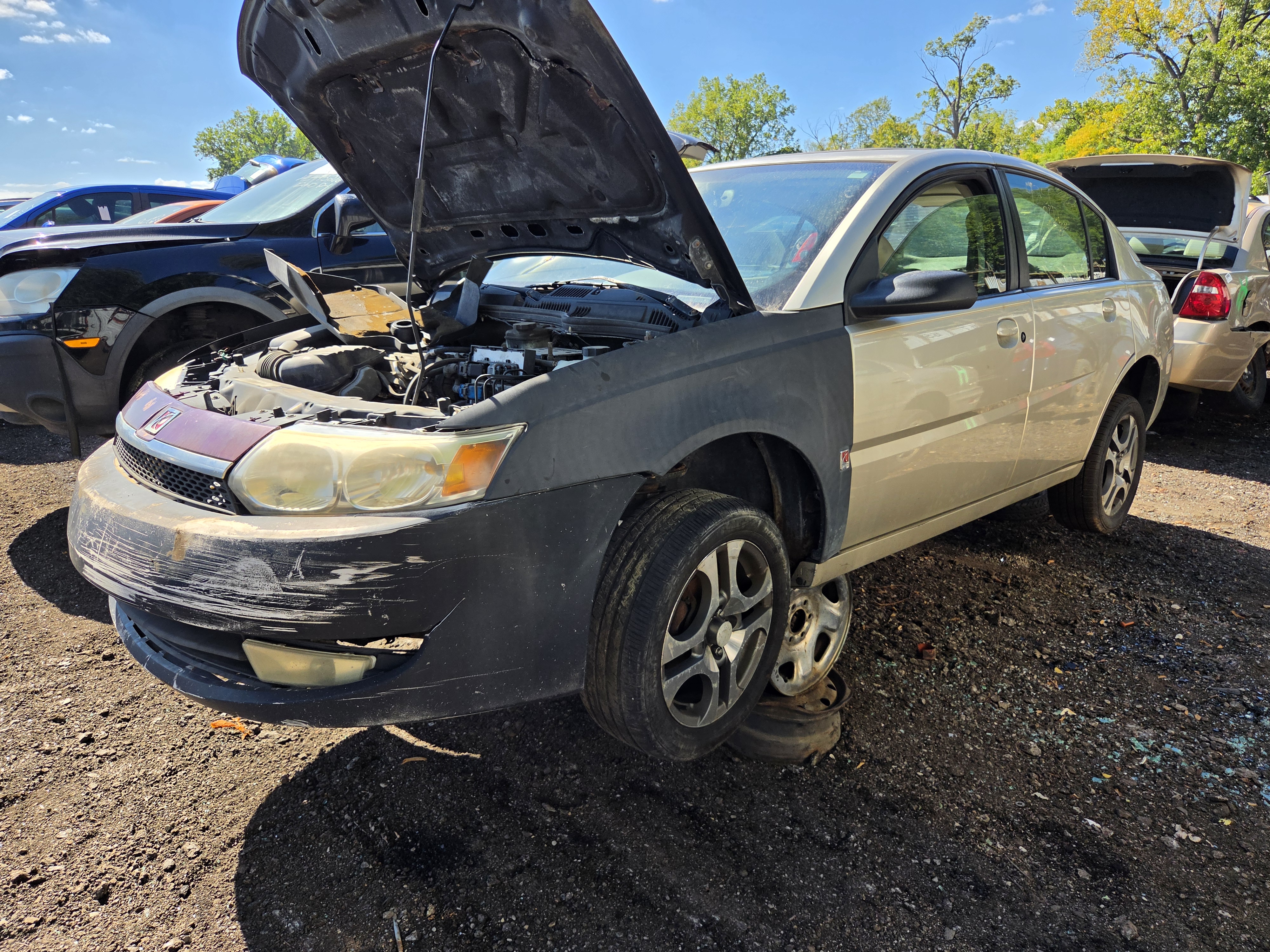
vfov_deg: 58.9
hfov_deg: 73.9
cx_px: 635
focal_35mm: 23
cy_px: 476
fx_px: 844
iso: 80
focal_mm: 5.4
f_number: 1.8
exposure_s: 1/2679
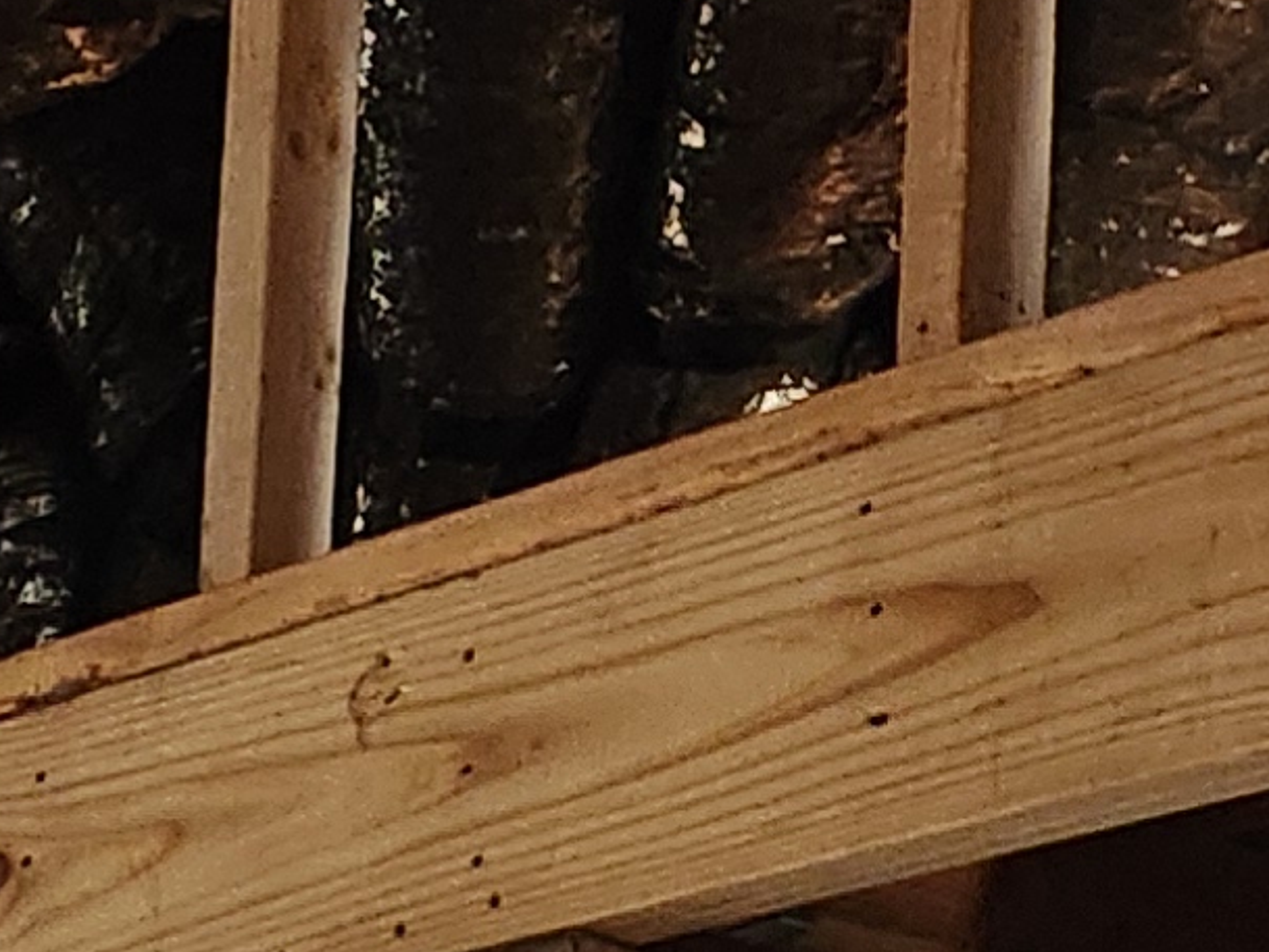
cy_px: 2794
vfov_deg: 8.4
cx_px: -1832
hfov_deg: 10.9
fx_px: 5537
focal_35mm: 151
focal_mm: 5.4
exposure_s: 1/120
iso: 500
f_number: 1.8
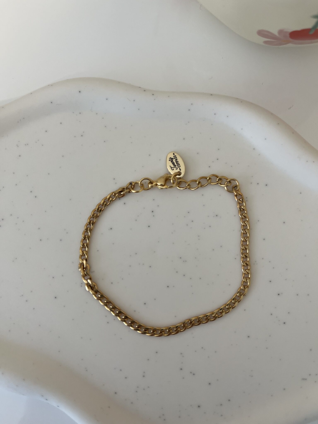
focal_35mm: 26
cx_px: 159
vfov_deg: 67.3
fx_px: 318
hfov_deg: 53.1
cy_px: 212
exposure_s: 1/60
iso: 64
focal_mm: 5.1
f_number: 1.6
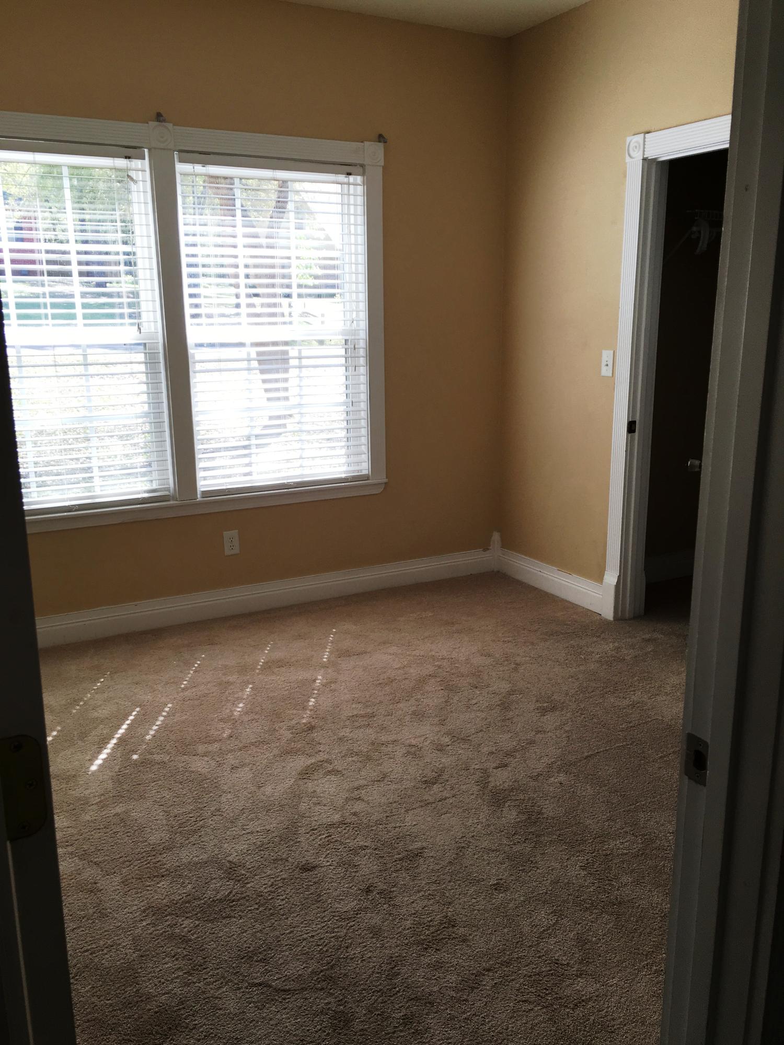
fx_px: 876
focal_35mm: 29
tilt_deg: -12.5
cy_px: 522
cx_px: 392
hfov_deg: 48.2
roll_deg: +0.3
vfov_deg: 61.7
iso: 32
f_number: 2.2
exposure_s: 1/120
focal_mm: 4.15
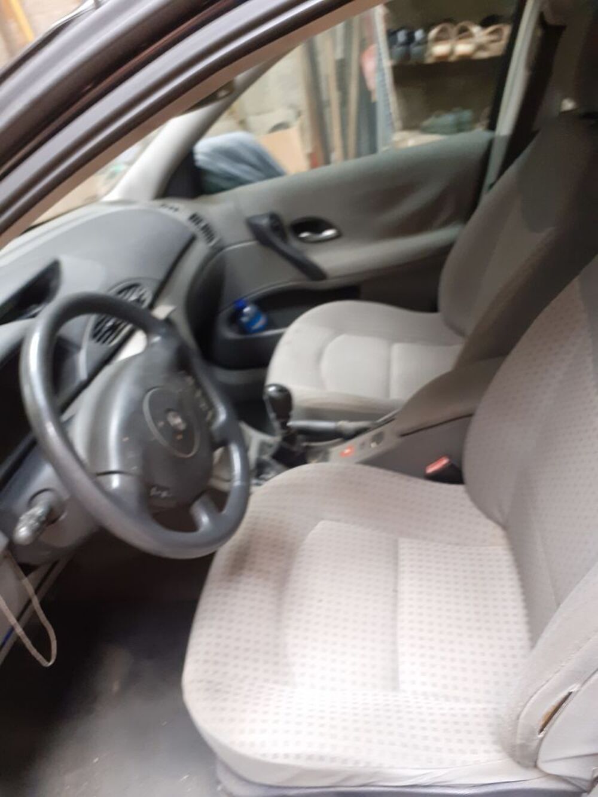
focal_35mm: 27
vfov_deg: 65.3
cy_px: 398
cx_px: 299
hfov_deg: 51.4
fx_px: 622
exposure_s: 1/25
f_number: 1.9
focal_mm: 3.6
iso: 200
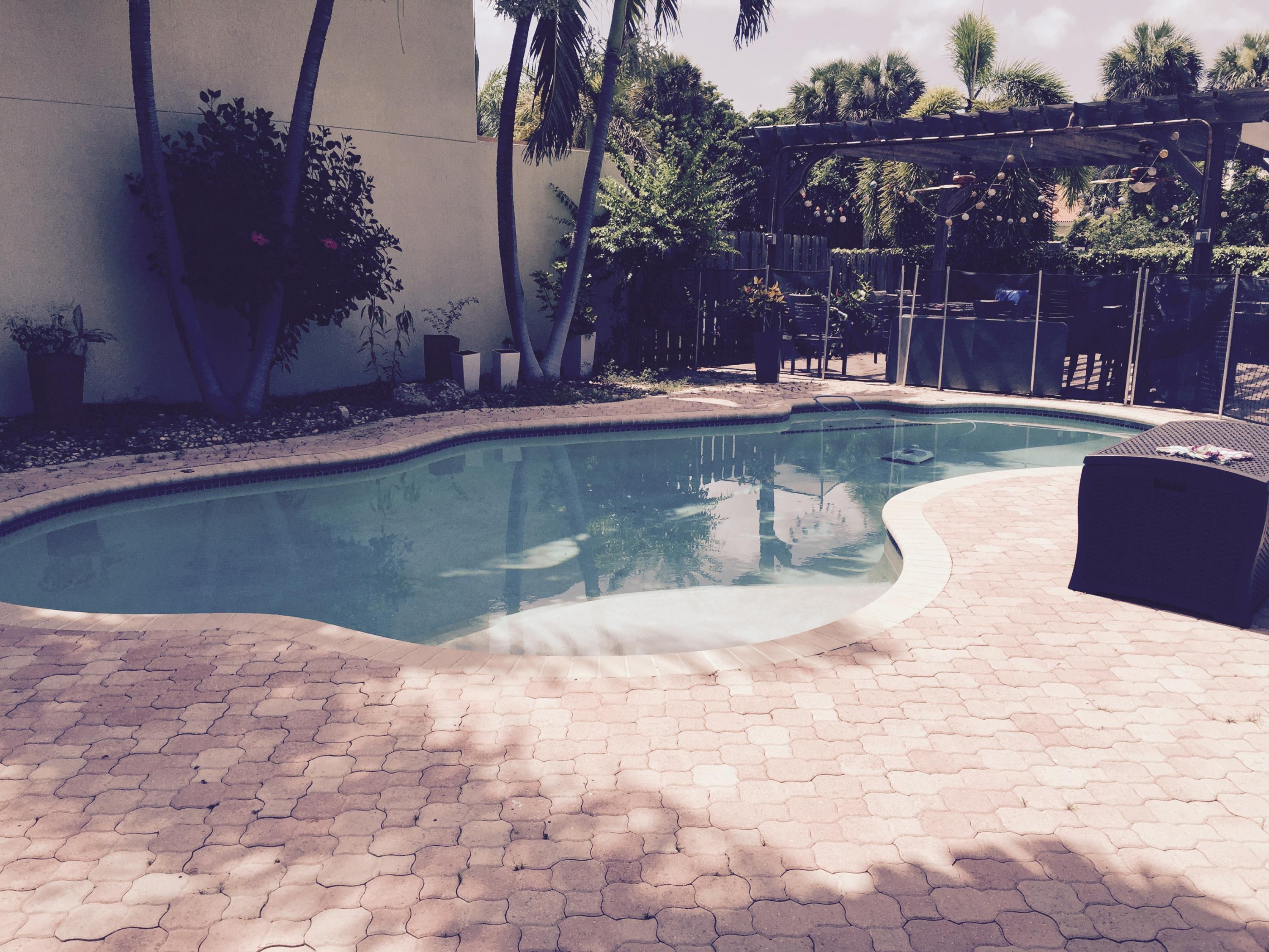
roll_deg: -0.6
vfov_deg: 48.2
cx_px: 634
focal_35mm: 29
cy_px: 476
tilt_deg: -12.6
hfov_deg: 61.7
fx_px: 1063
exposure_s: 1/2639
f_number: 2.2
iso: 32
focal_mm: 4.15
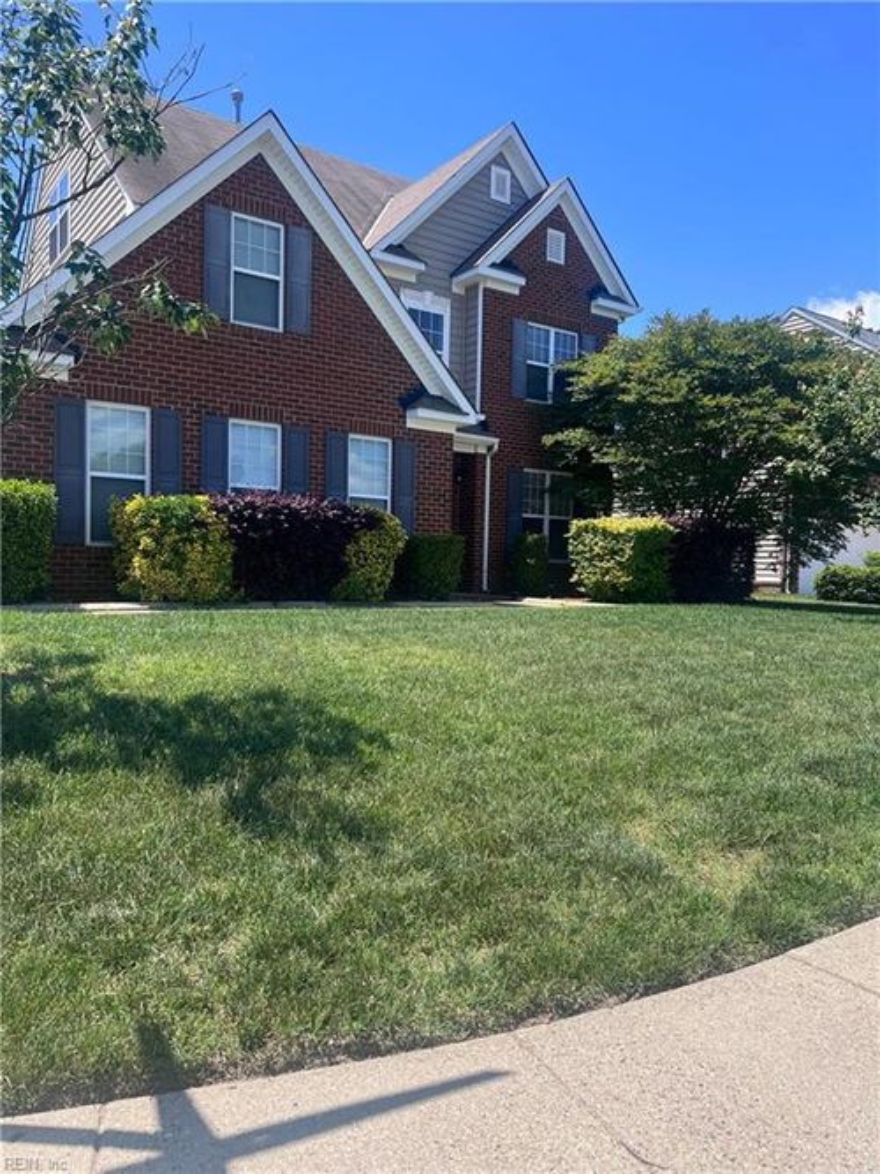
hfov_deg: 53.0
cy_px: 587
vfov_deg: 67.3
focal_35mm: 26
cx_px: 440
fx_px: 882
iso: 50
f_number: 1.5
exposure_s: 1/1972
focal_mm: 5.7
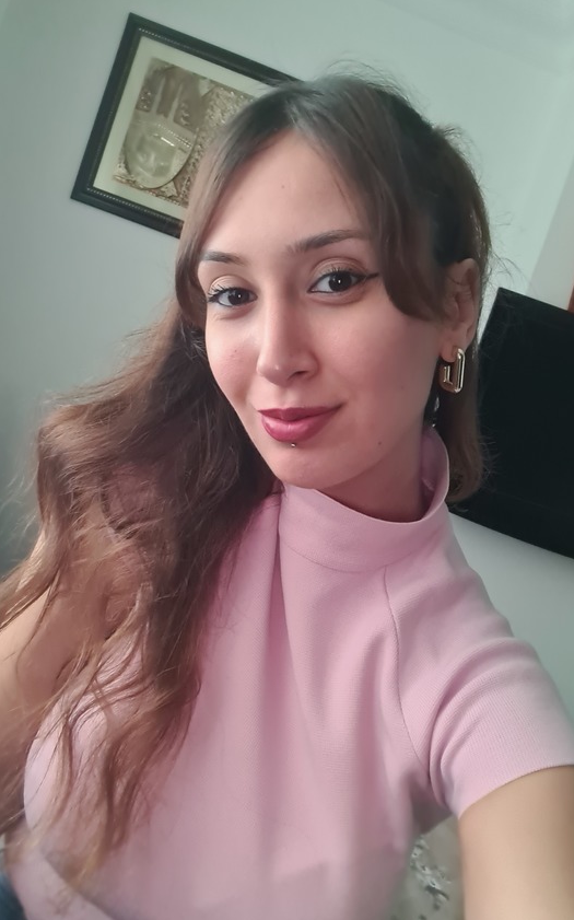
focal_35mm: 29
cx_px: 289
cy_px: 456
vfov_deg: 64.7
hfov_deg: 43.1
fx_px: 726
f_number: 2.2
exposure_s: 1/30
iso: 500
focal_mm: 3.8
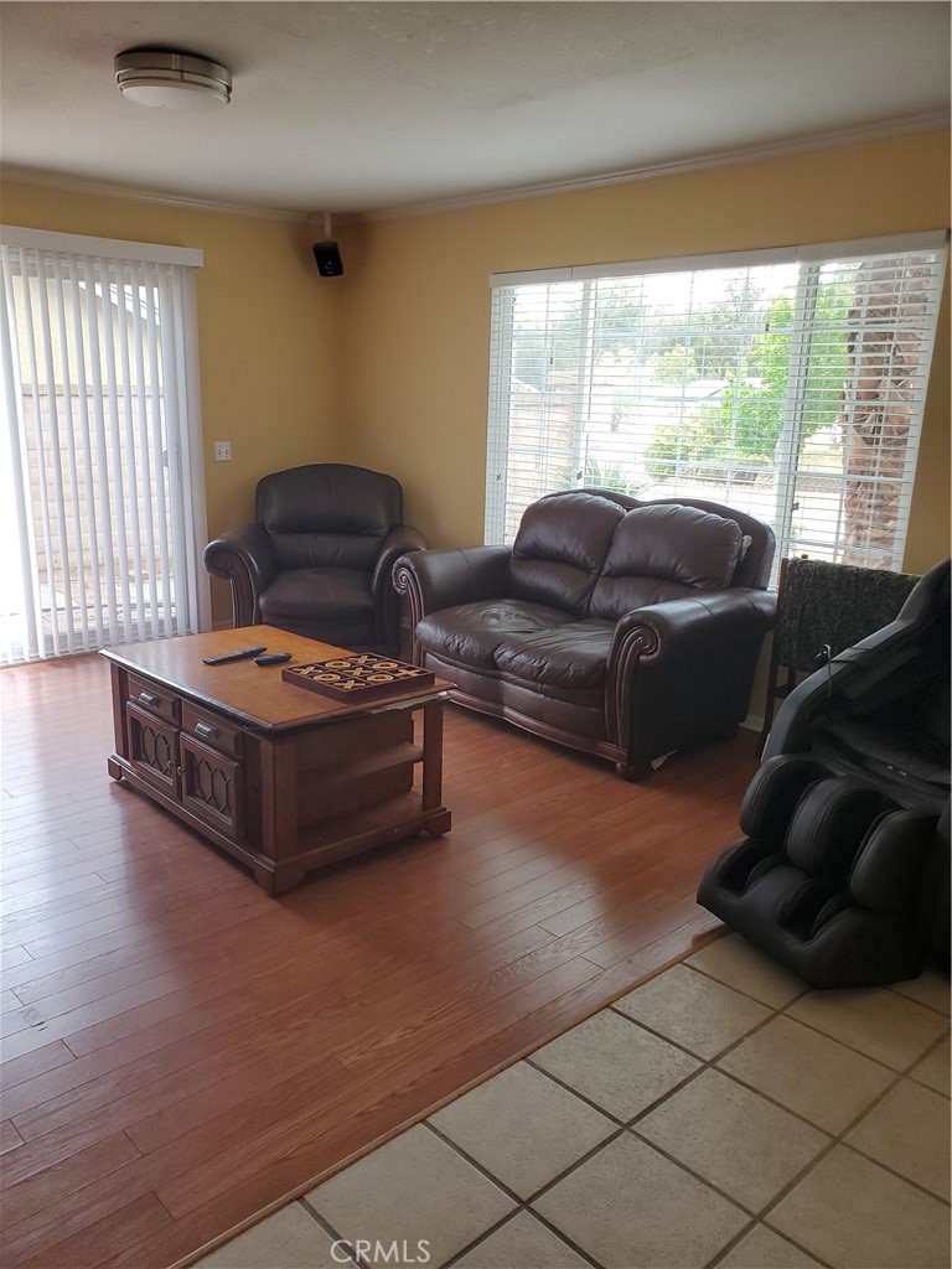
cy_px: 634
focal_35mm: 26
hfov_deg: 53.1
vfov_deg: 67.3
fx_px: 953
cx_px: 476
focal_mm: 4.3
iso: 64
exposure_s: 1/60
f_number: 2.4
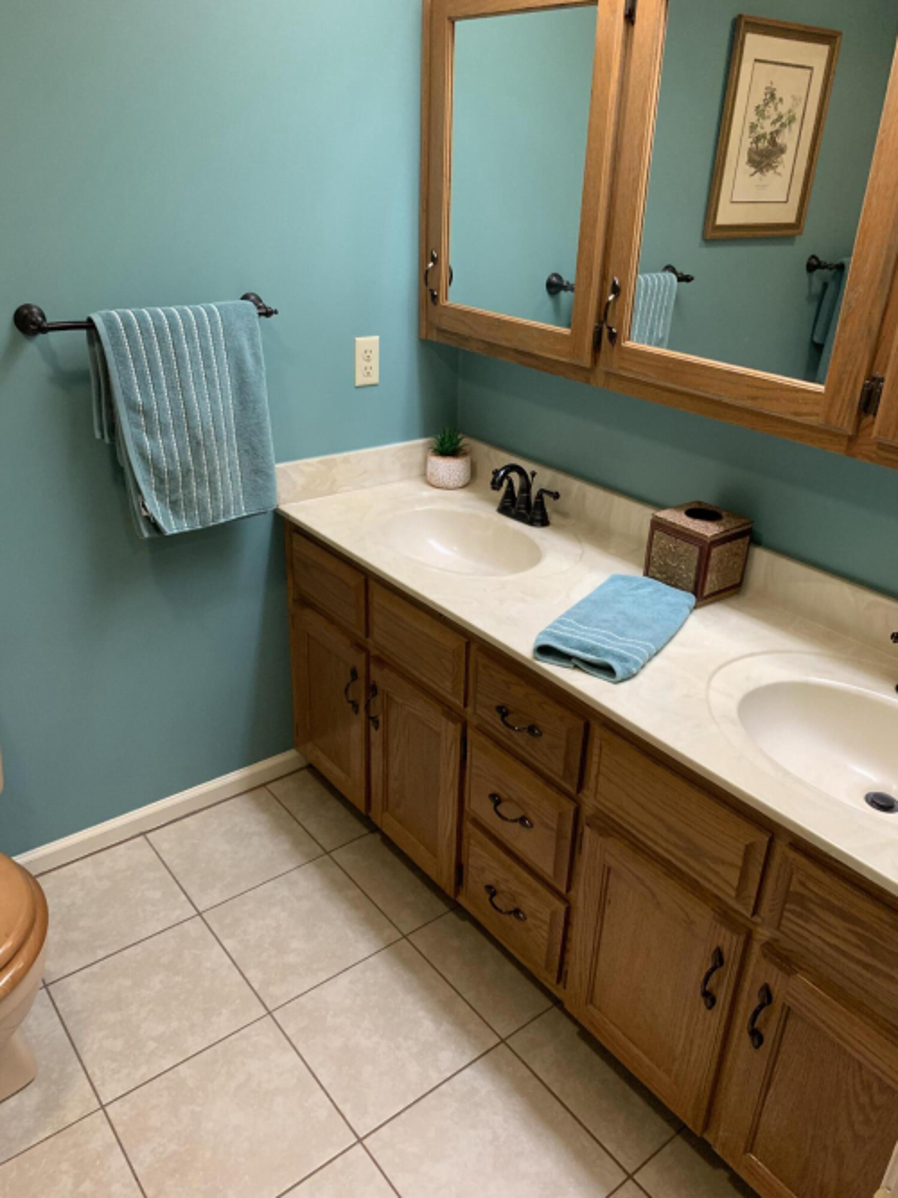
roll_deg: -2.1
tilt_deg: -26.3
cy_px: 599
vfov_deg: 67.3
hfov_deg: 53.0
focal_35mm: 26
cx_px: 449
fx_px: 900
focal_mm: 4.25
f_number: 1.8
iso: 320
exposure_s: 1/60
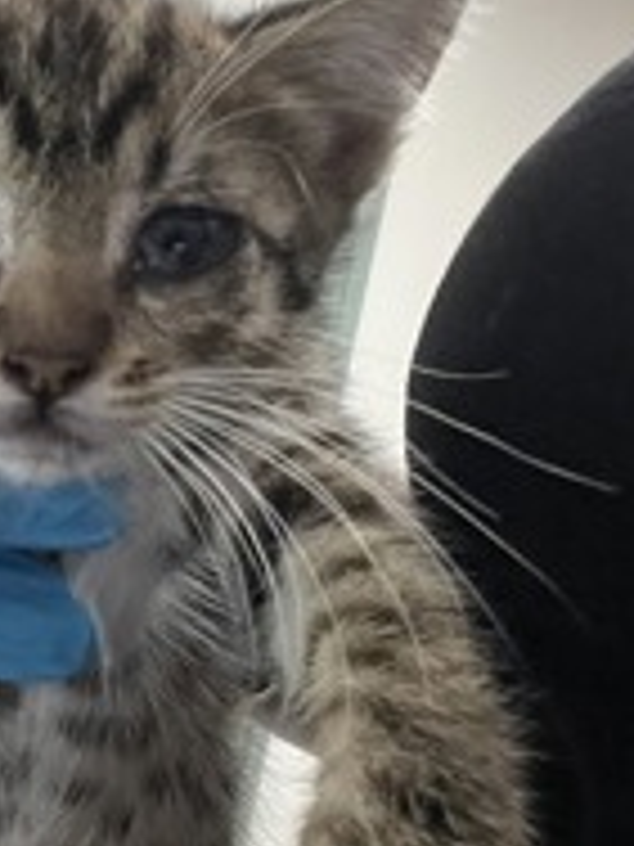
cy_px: 428
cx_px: 25
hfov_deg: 21.3
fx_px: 1636
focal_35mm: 67
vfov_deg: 29.0
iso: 400
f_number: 2.2
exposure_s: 1/56
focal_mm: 2.71
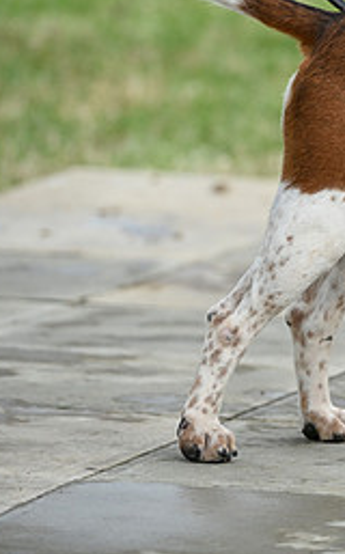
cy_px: 158
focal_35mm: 403
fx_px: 6080
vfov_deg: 5.2
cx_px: 610
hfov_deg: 3.2
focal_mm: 175
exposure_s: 1/1000
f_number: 4.5
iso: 400
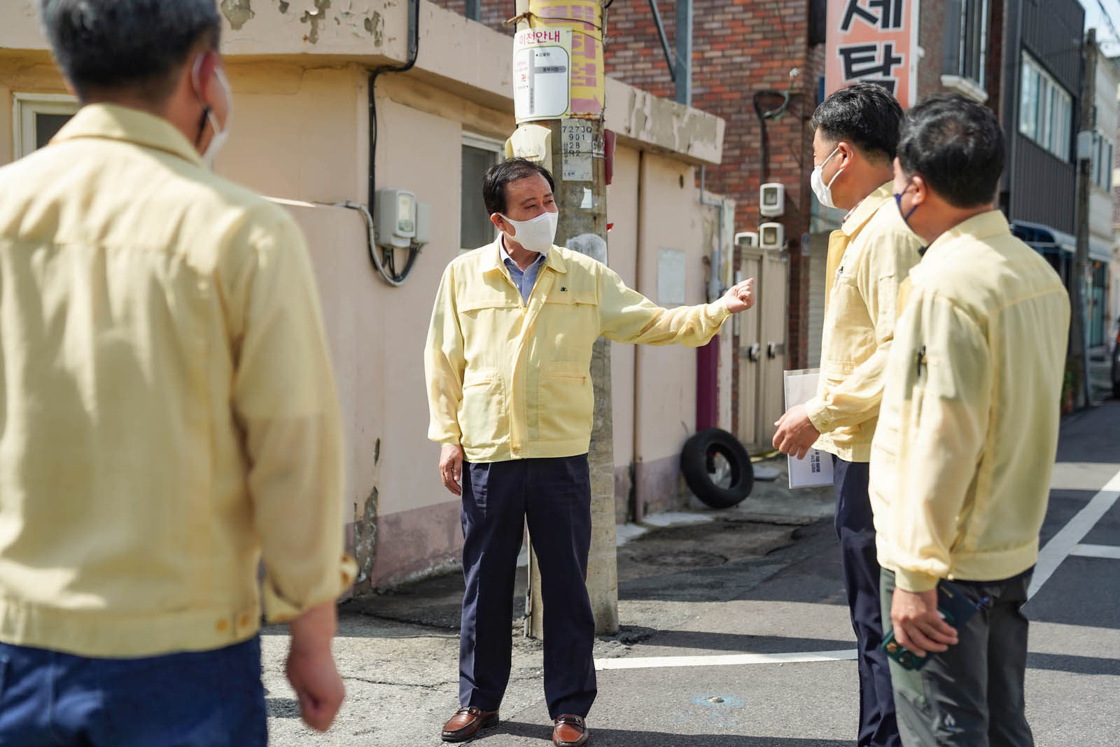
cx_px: 560
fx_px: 1587
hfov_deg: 38.9
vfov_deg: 26.5
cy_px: 374
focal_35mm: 51
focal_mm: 51
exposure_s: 1/1600
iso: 100
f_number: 2.8
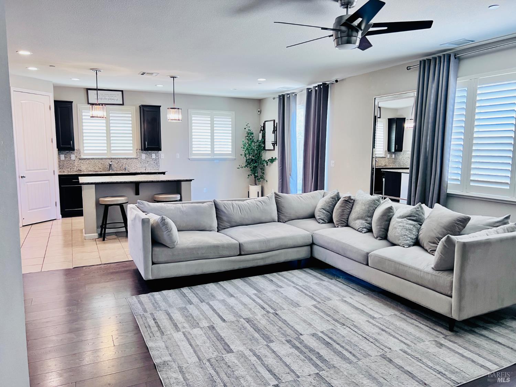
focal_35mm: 26
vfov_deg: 53.1
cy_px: 194
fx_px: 388
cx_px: 258
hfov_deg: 67.3
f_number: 1.5
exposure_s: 1/60
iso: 100
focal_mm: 5.7
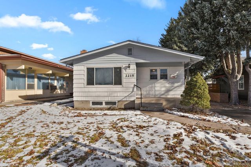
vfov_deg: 70.4
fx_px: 118
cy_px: 84
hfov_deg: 93.3
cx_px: 126
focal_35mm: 17
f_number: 5.6
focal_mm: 17
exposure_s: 1/400
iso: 250
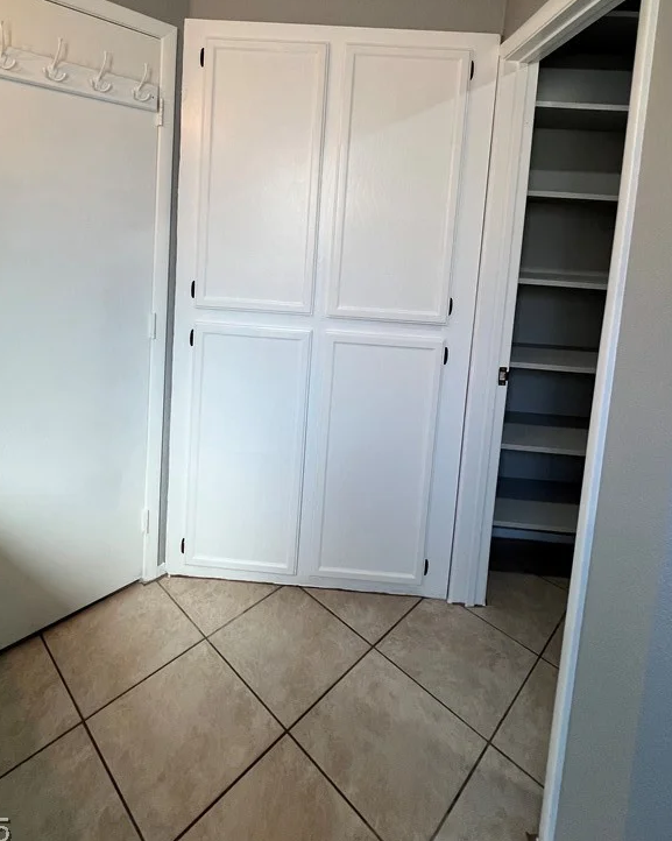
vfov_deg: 82.9
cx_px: 300
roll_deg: -1.4
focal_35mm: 18
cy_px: 268
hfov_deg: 73.5
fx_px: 448
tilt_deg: -3.9
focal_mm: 1.57
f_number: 1.8
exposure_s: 1/120
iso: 80
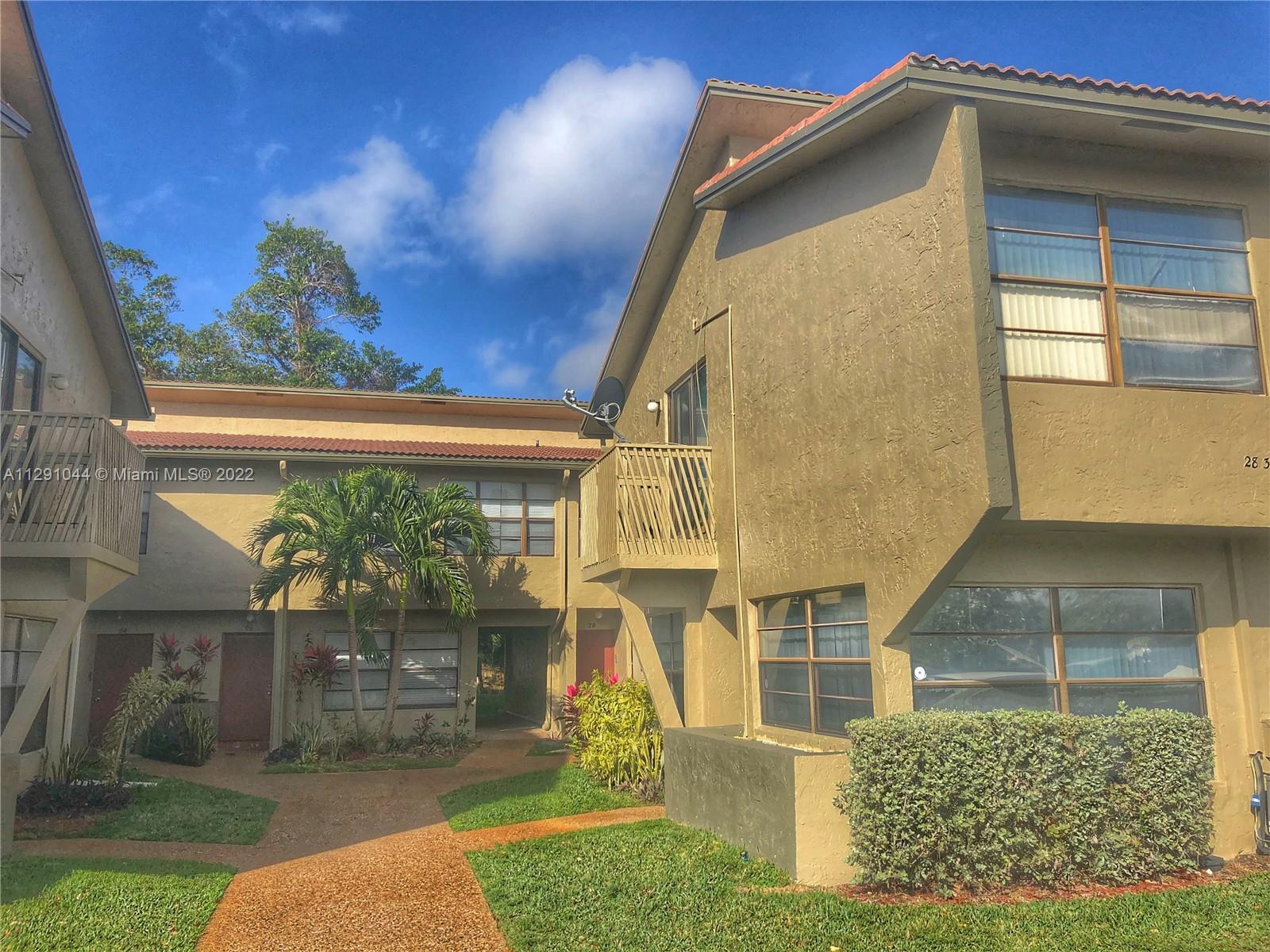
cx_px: 635
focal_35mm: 28
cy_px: 476
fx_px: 1027
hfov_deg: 63.4
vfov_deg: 49.7
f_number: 1.8
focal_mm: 4
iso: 20
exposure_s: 1/2315
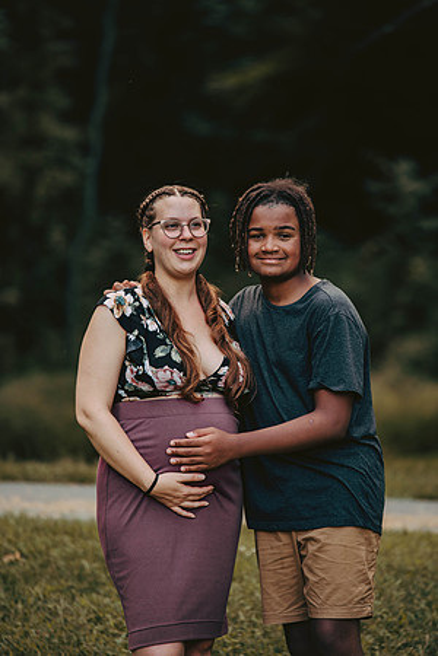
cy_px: 328
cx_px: 219
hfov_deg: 6.9
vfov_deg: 10.3
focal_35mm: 200
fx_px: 3650
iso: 250
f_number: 3.5
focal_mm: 200
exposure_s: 1/125
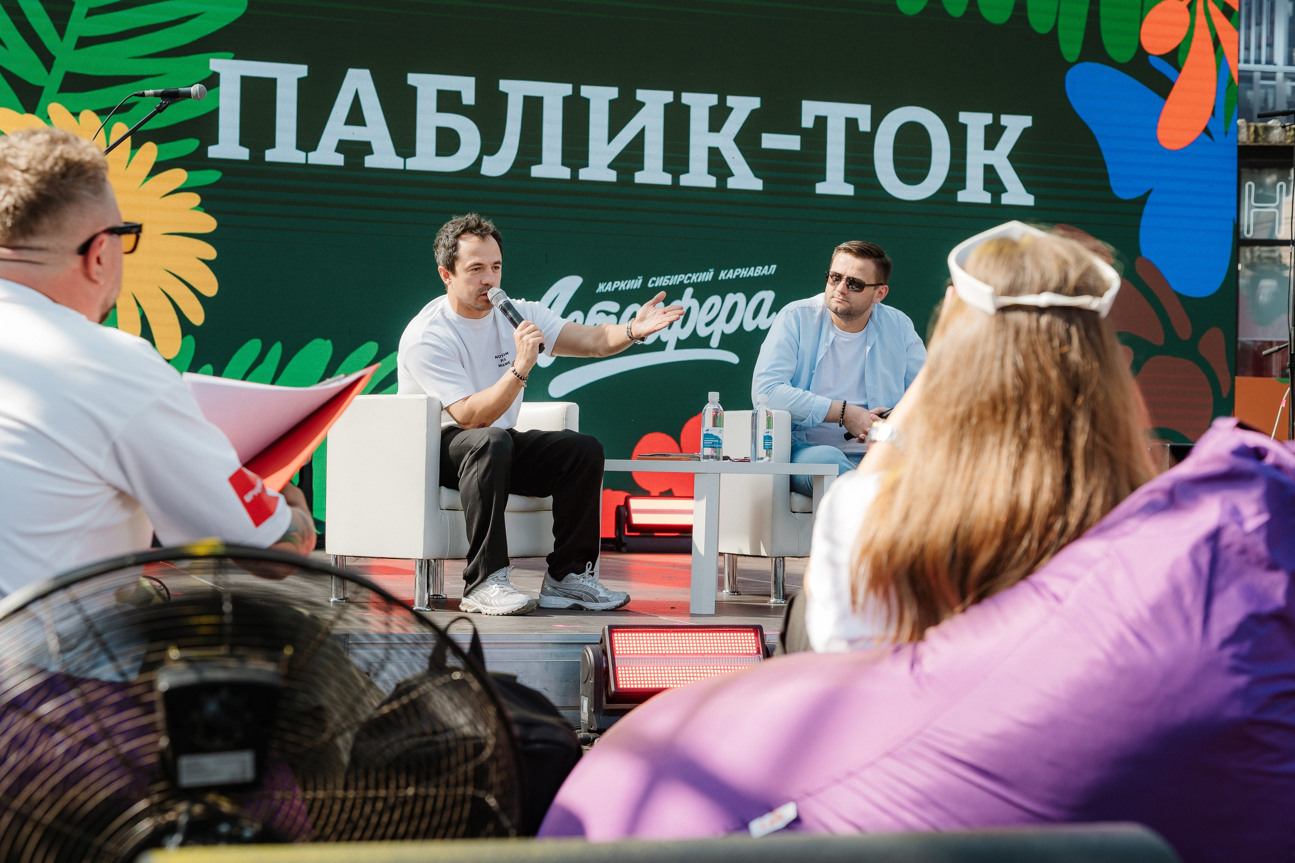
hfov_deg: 32.4
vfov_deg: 21.9
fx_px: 2230
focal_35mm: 62
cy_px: 432
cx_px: 648
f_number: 5.6
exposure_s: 1/200
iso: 50
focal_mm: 62
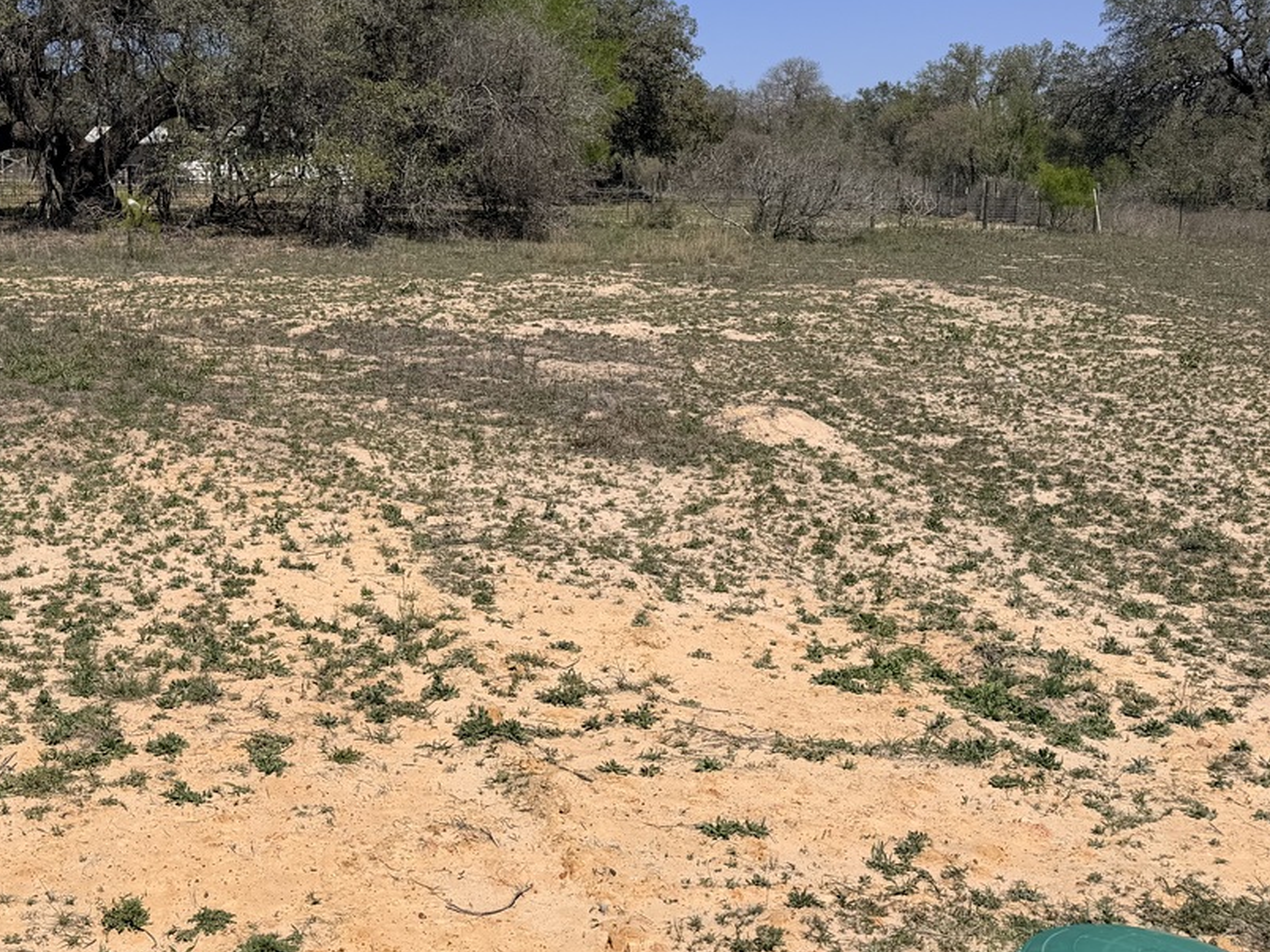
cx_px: 281
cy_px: 317
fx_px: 1578
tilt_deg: -6.9
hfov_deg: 42.2
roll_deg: +0.9
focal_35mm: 43
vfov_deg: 33.3
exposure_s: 1/10309
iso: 80
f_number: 1.78
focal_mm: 6.76
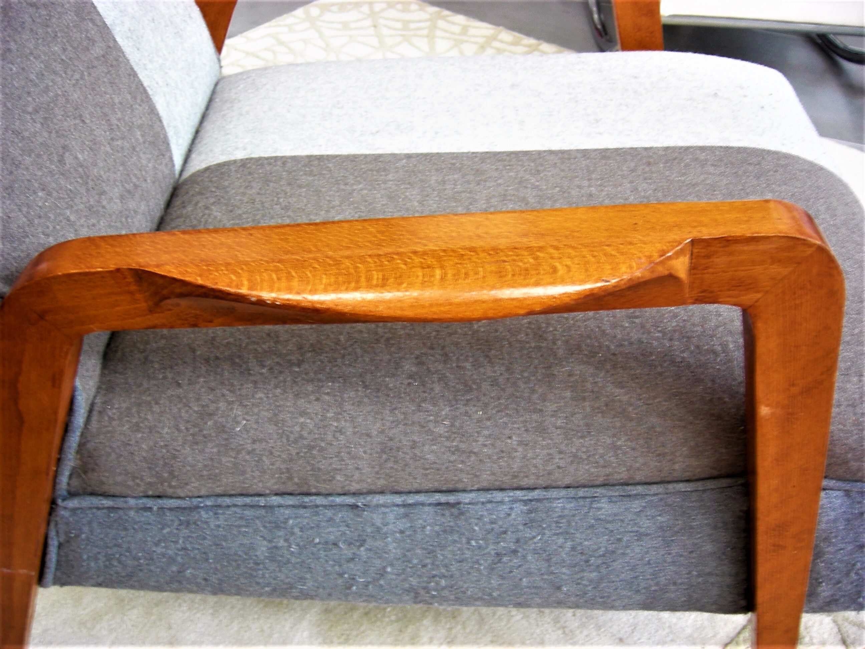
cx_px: 432
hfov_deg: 51.4
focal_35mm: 36
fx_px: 900
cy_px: 324
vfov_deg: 39.7
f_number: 2.7
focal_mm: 7.5
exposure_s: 1/5
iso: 64
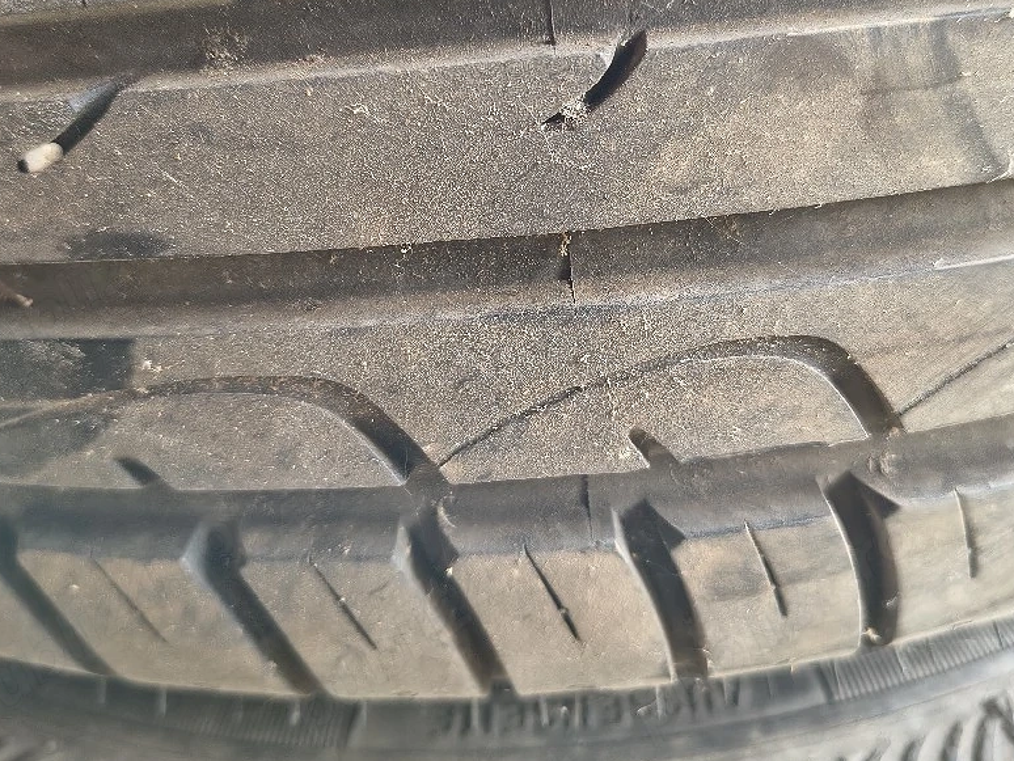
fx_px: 908
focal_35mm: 31
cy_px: 295
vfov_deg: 45.2
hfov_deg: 58.3
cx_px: 520
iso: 798
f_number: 1.8
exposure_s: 1/50.3
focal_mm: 5.56
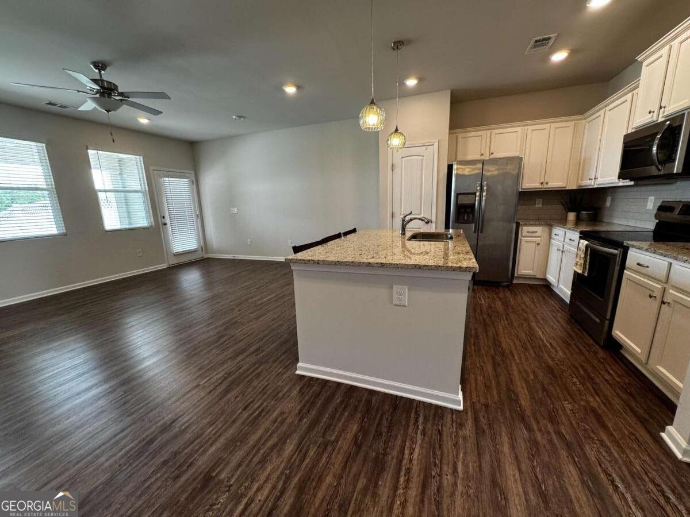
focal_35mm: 14
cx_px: 345
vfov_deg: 85.7
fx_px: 279
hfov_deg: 102.1
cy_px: 258
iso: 200
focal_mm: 2.22
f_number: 2.2
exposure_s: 1/120
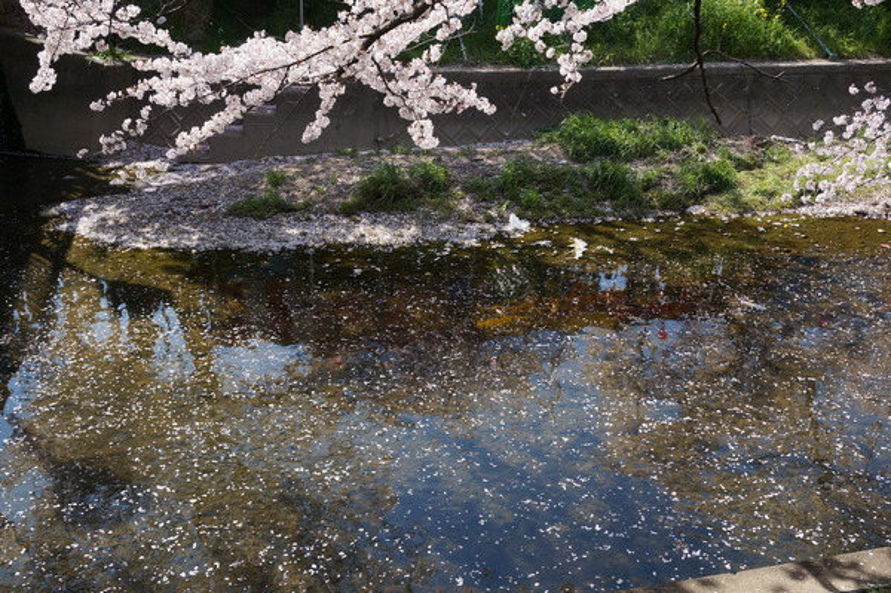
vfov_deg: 31.8
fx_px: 1039
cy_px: 296
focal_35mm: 42
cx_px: 446
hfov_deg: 46.4
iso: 100
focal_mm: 28
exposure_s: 1/125
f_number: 8
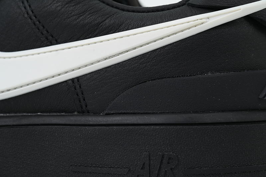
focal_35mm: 87
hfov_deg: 23.4
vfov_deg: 15.7
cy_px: 88
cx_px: 133
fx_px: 643
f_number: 10
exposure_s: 1/100
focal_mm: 87
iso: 400
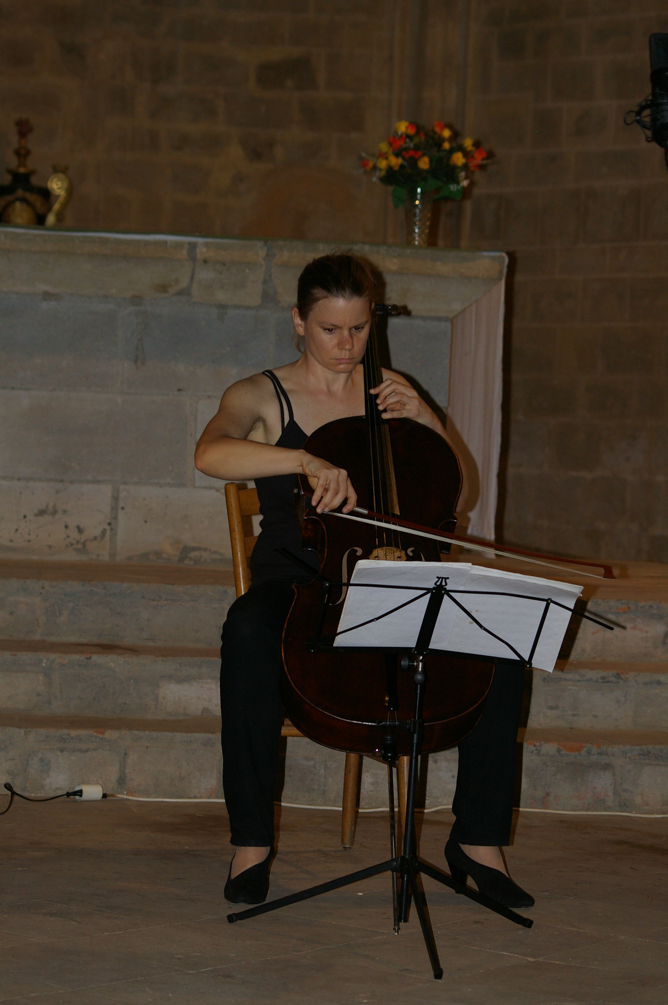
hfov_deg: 13.0
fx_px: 2928
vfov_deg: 19.5
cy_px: 502
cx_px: 334
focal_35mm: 105
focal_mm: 70
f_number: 4.5
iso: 400
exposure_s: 1/90
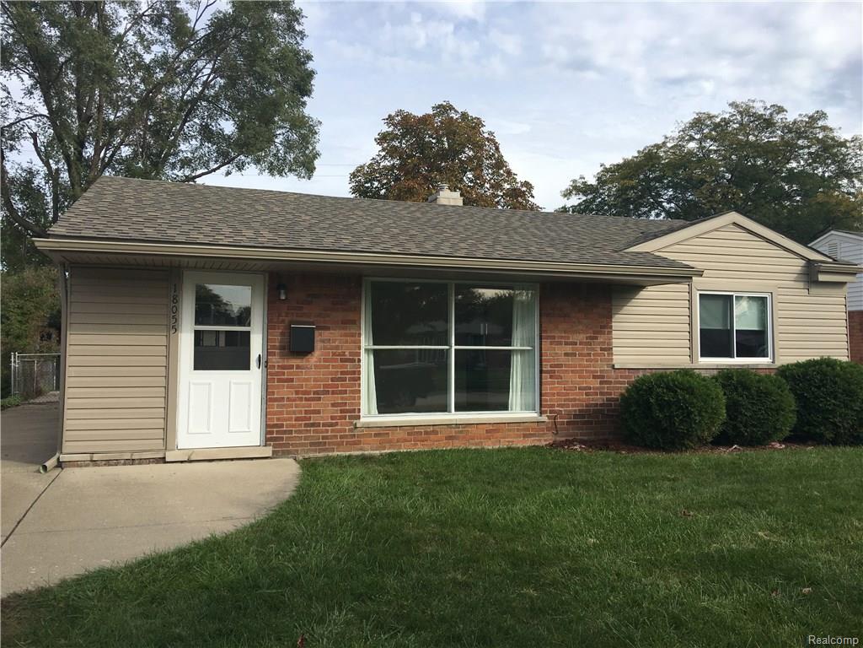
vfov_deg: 48.2
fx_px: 723
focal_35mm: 29
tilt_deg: +3.4
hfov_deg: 61.7
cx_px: 432
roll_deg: -0.1
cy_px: 324
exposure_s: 1/1350
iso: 25
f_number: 2.2
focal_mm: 4.15
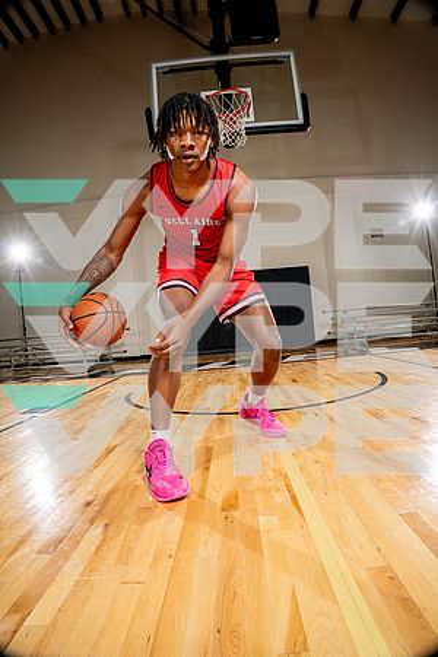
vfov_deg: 84.0
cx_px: 219
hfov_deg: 61.9
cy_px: 328
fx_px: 365
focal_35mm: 20
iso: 250
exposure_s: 1/250
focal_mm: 20
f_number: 7.1
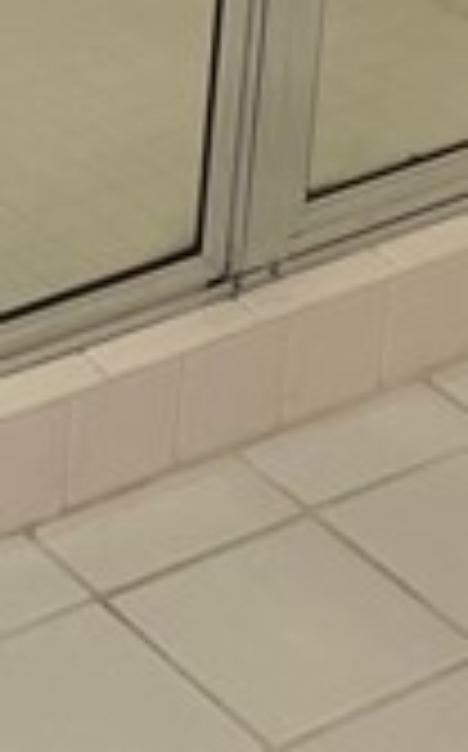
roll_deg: -5.0
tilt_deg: -13.6
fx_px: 3458
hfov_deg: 7.7
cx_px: 288
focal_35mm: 169
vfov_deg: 11.3
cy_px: -729
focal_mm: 4.2
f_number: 1.6
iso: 80
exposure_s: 1/60
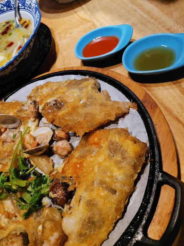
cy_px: 123
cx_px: 92
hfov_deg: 53.1
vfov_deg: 67.3
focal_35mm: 26
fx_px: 184
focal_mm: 4.75
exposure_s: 1/100
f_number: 1.8
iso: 64
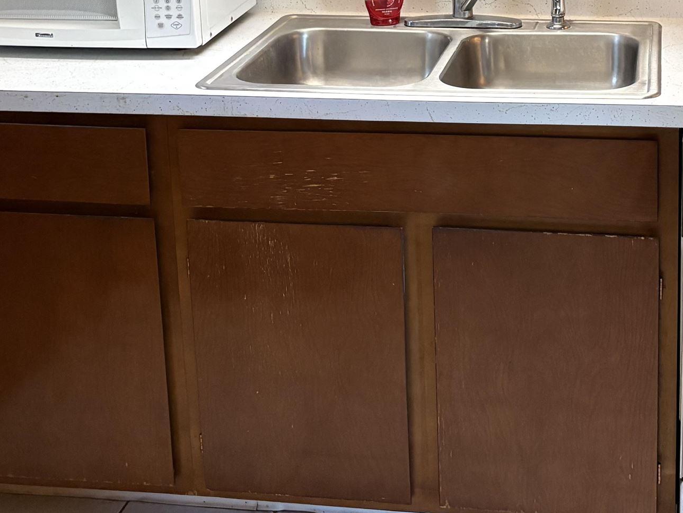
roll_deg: +1.3
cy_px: -30
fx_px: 1223
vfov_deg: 22.5
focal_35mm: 62
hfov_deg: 30.7
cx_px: 509
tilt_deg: -10.6
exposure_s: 1/60
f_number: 1.6
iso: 400
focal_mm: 5.96
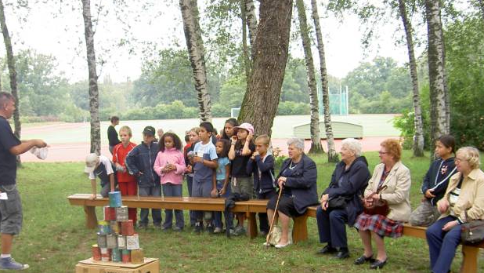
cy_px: 217
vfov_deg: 21.6
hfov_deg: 37.7
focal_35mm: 55
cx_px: 191
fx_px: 706
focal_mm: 8
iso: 100
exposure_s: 1/60
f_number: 2.8
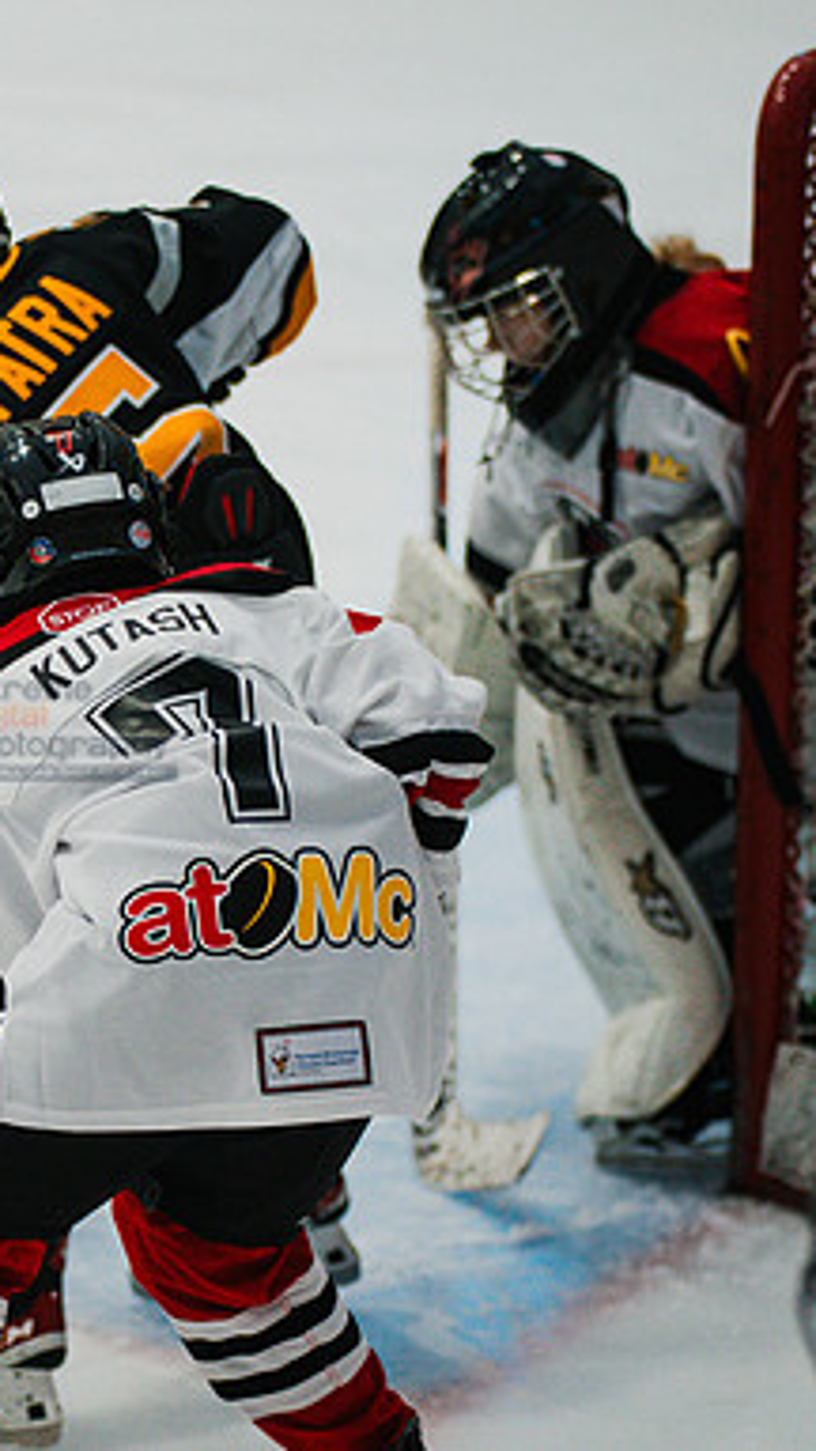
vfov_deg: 11.3
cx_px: 19
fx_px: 7309
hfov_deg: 6.4
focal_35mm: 190
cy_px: 724
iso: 3200
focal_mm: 120
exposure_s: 1/1600
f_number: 3.2
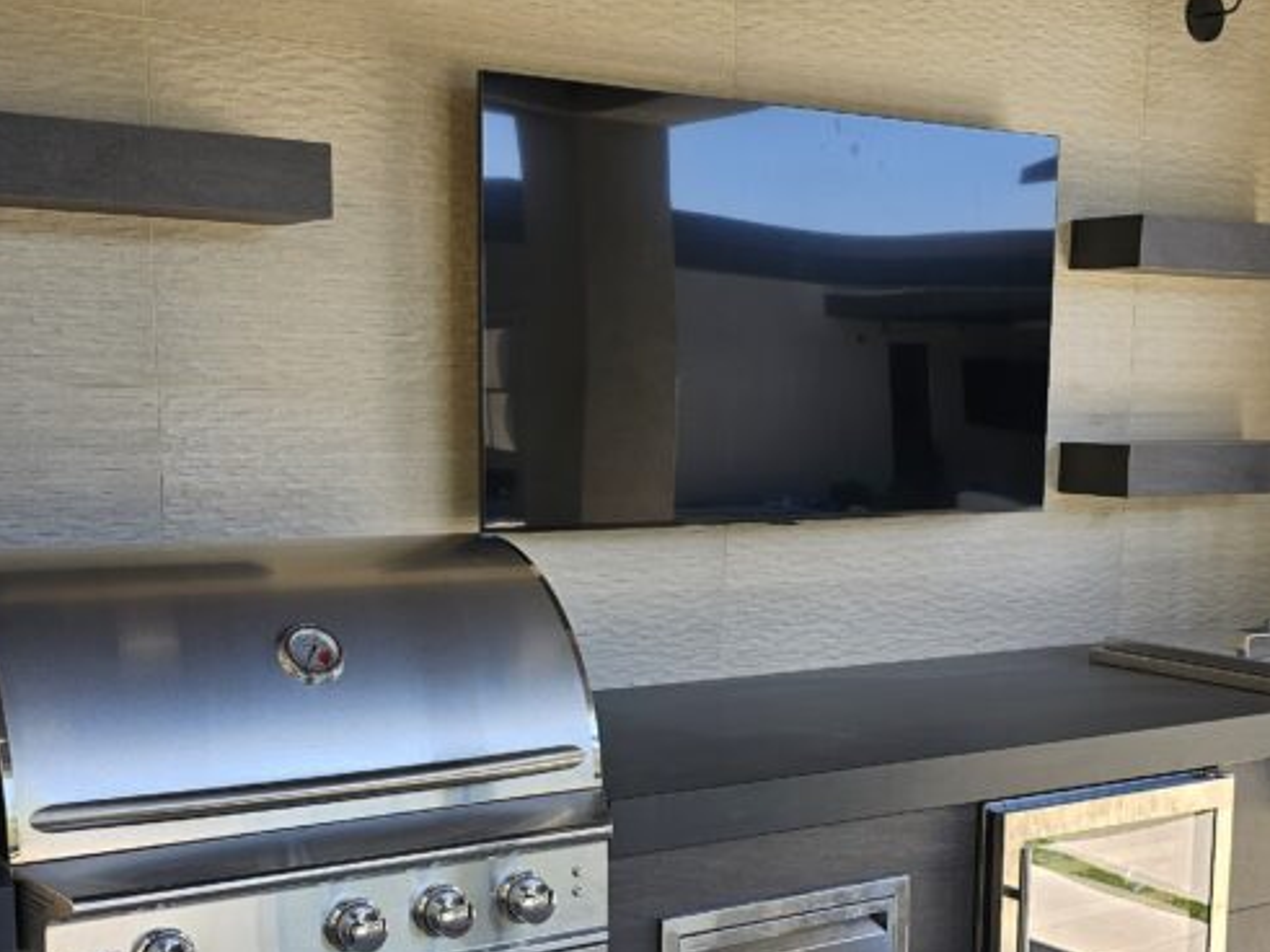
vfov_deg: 30.0
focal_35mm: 48
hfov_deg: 39.7
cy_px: 636
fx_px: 1761
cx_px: 634
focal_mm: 6.3
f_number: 1.7
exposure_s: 1/180
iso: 32
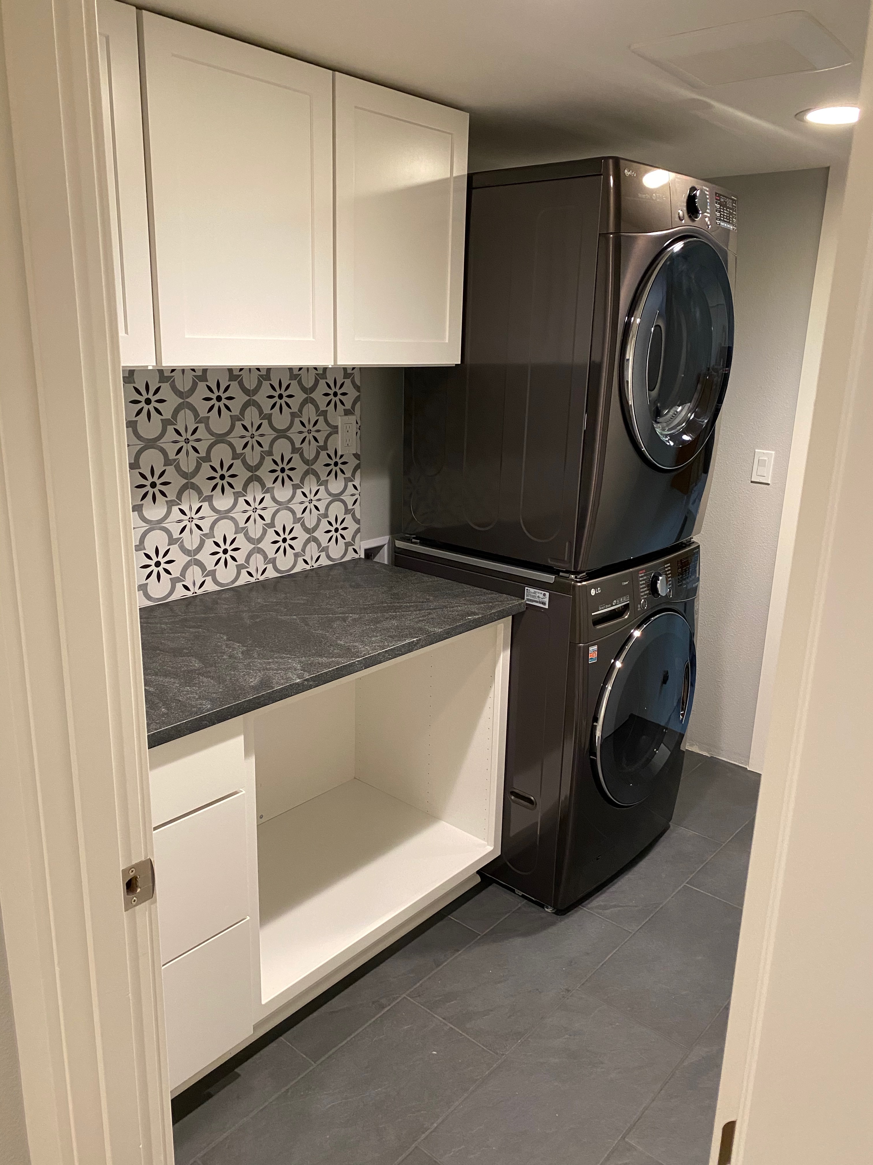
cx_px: 436
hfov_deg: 53.1
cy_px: 582
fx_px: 874
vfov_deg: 67.3
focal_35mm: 26
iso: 320
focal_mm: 4.25
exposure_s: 1/60
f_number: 1.8
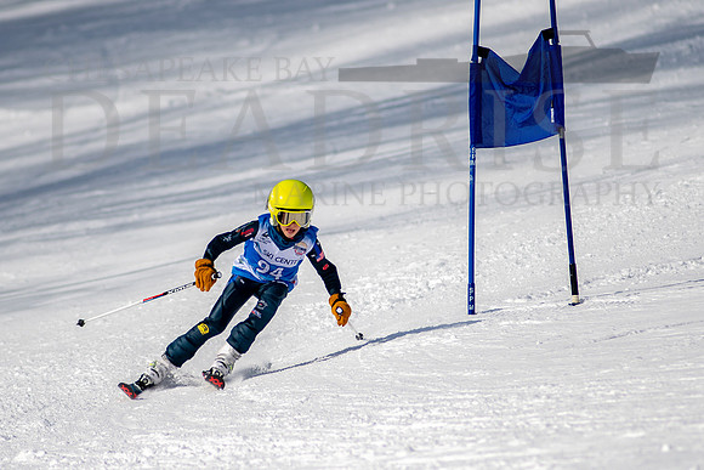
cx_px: 334
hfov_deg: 3.1
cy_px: 284
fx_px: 13120
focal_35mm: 671
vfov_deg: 2.1
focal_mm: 300
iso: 100
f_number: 2.8
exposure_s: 1/6400
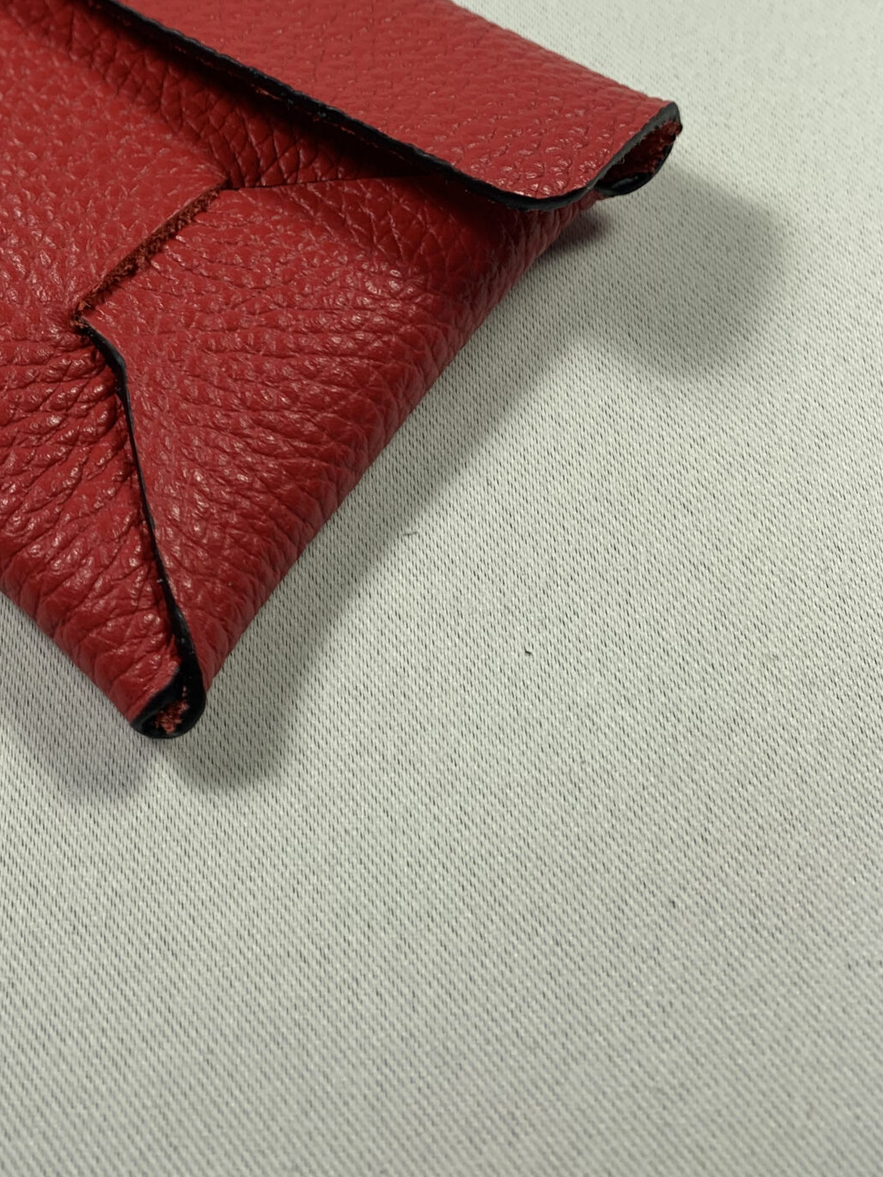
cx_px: 70
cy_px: 189
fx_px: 1633
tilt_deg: -55.9
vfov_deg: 37.8
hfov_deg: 28.9
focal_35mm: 48
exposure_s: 1/146
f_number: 1.8
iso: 25
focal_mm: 4.25
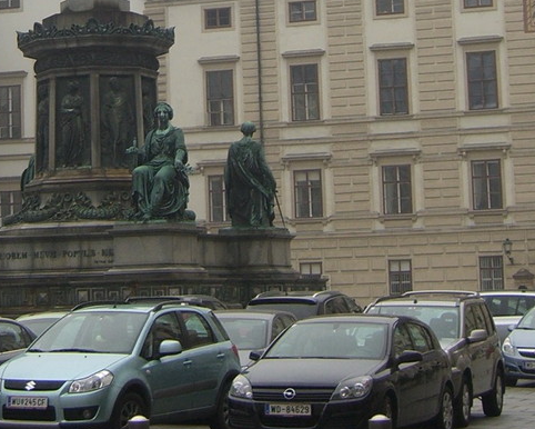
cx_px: 110
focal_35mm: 123
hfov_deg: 15.5
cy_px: -91
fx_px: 1948
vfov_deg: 12.3
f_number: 2.8
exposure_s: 1/250
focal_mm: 7.9
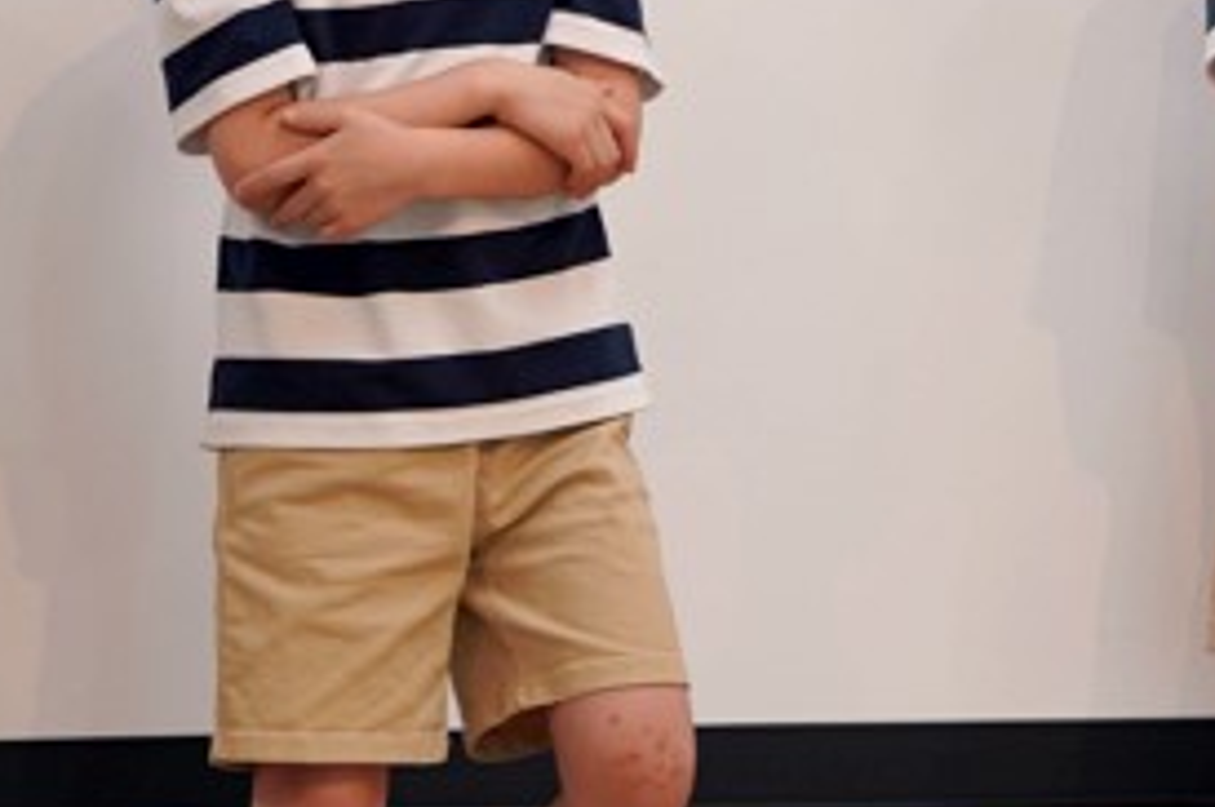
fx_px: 15742
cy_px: -435
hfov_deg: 4.4
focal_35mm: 467
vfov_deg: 2.9
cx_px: 208
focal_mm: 142
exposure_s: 1/160
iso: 640
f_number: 4
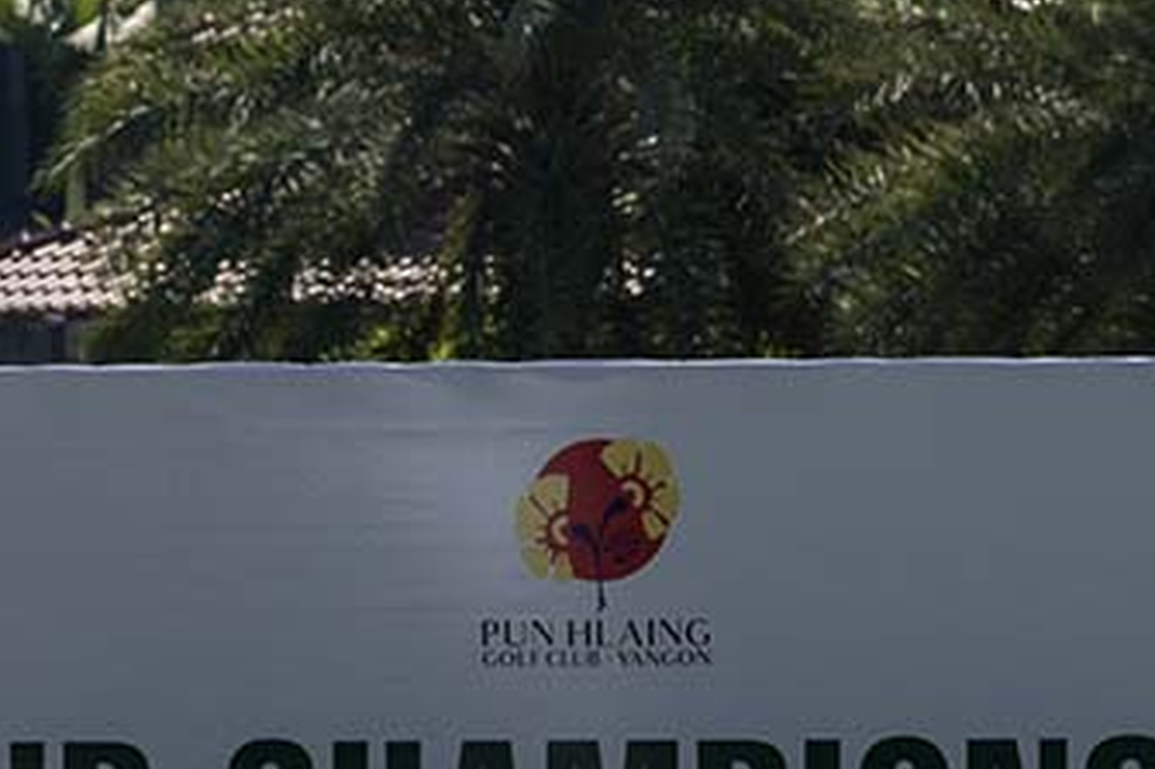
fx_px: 8369
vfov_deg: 5.3
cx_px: 52
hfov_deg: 7.9
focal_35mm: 261
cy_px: 303
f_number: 6.3
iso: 360
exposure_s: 1/2000
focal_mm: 91
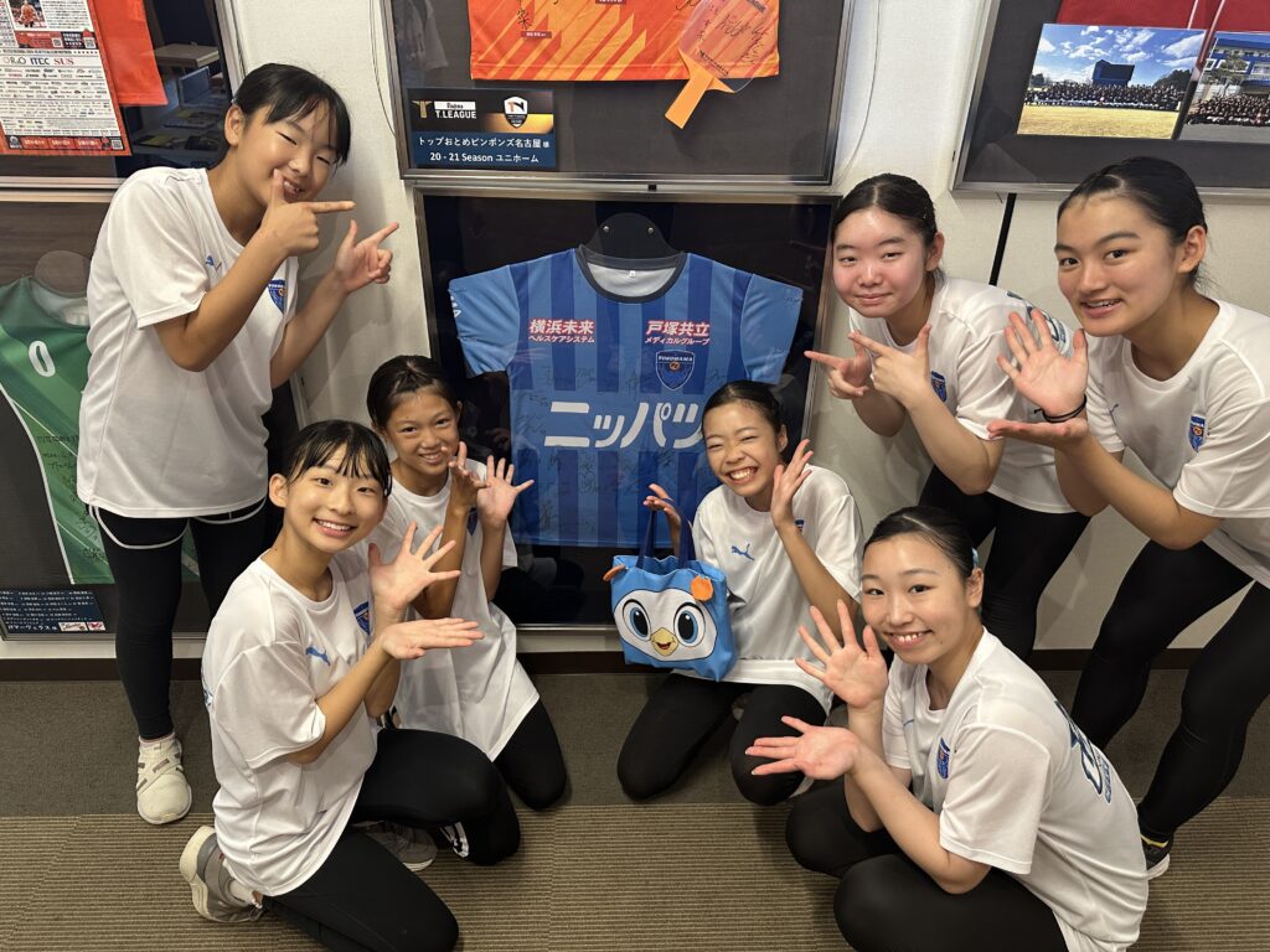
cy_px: 476
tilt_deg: -29.1
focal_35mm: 24
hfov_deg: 71.6
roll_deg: -0.7
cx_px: 635
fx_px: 881
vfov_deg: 56.8
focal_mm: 6.86
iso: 200
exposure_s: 1/50
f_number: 1.78
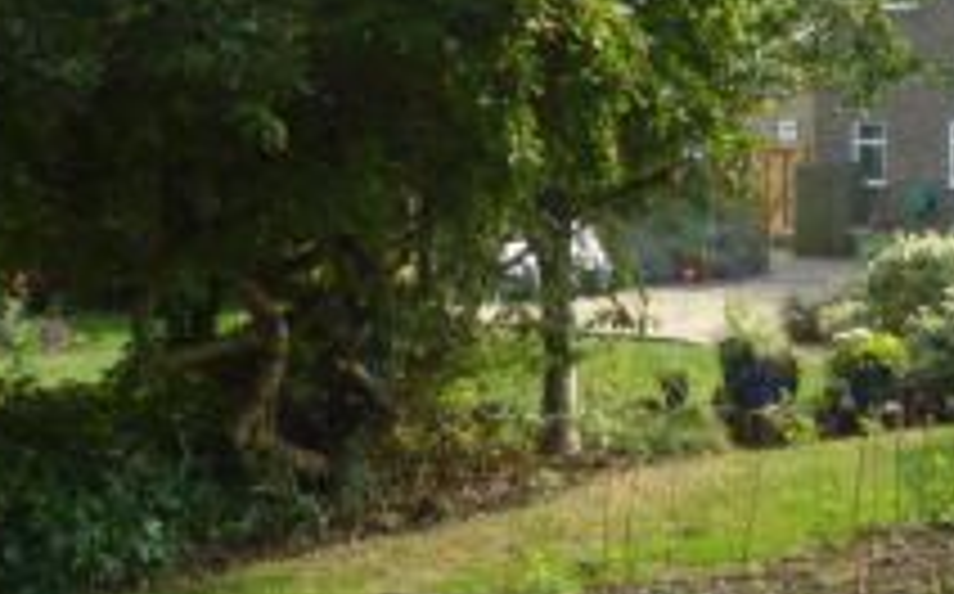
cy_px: 209
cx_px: 740
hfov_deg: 27.8
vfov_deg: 17.8
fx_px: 1896
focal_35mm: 73
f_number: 2.8
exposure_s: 1/500
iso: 100
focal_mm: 4.4
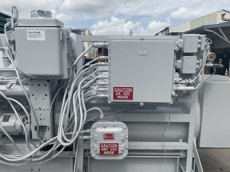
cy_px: 86
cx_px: 115
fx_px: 193
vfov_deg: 48.2
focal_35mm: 29
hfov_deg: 61.7
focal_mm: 3
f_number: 1.8
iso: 16
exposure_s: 1/2959
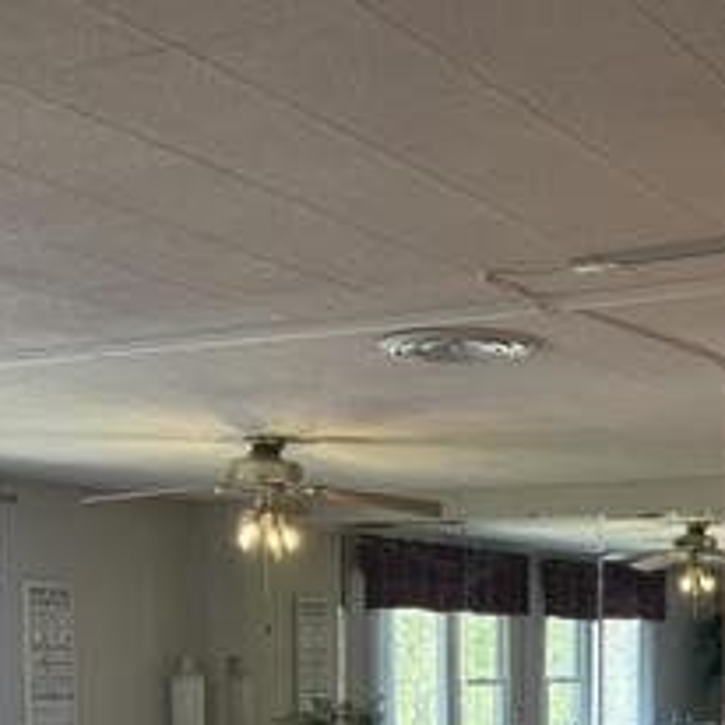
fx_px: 1564
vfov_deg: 24.8
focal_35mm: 66
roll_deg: -0.3
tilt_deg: -4.2
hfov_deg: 25.2
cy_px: 732
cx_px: 665
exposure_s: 1/60
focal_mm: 6.76
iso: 125
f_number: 1.78
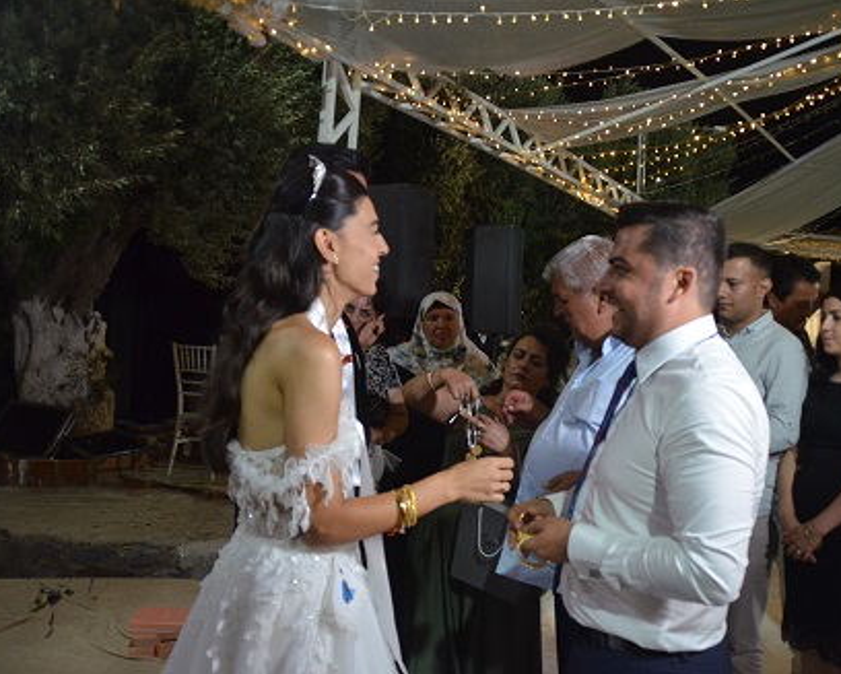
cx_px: 458
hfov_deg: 16.4
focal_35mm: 117
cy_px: 339
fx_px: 2914
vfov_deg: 13.2
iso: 1600
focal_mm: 68
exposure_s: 1/125
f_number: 5.3
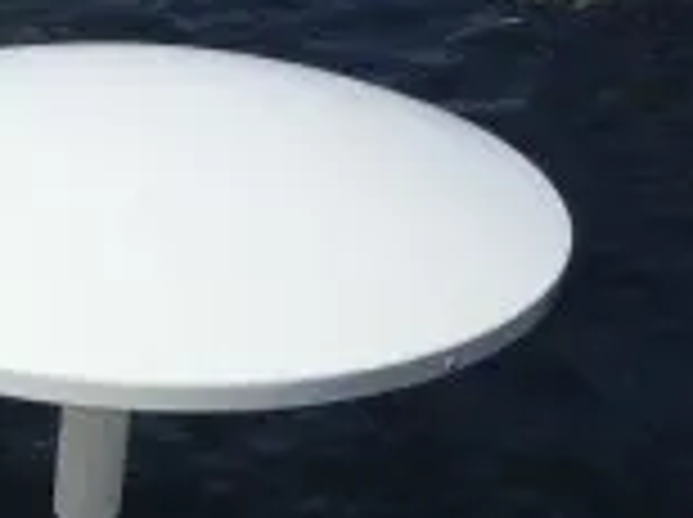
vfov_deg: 11.3
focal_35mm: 125
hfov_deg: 14.1
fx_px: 2499
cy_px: 784
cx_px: -544
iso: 40
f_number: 2.2
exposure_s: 1/6849
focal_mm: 4.12
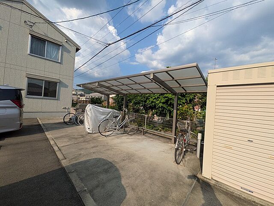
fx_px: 111
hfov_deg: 102.1
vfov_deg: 85.7
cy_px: 103
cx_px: 137
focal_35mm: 14
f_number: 2.2
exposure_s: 1/2092
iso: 58
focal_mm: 1.85
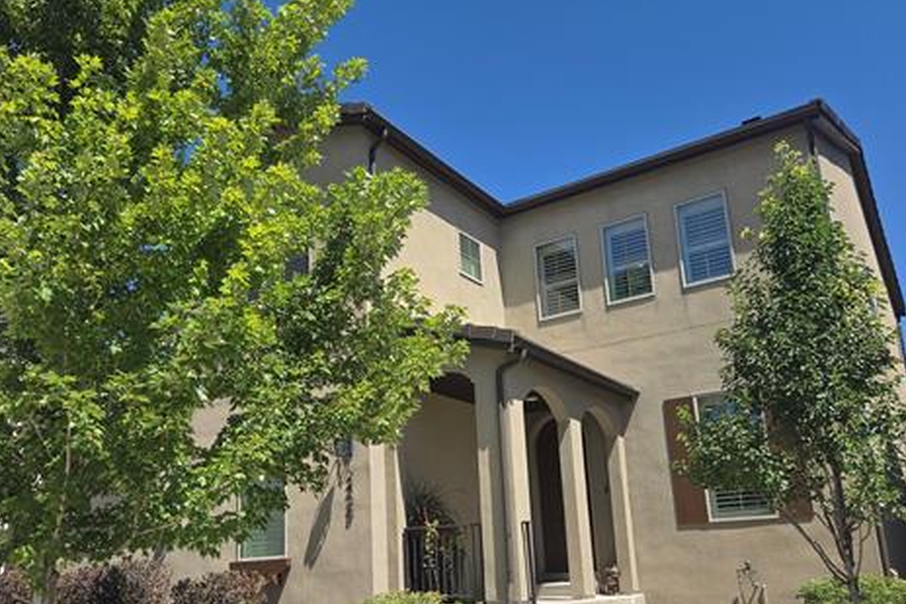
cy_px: 369
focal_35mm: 33
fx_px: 830
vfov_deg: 39.7
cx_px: 408
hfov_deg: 57.1
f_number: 1.8
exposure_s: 1/1650
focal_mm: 5.4
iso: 25
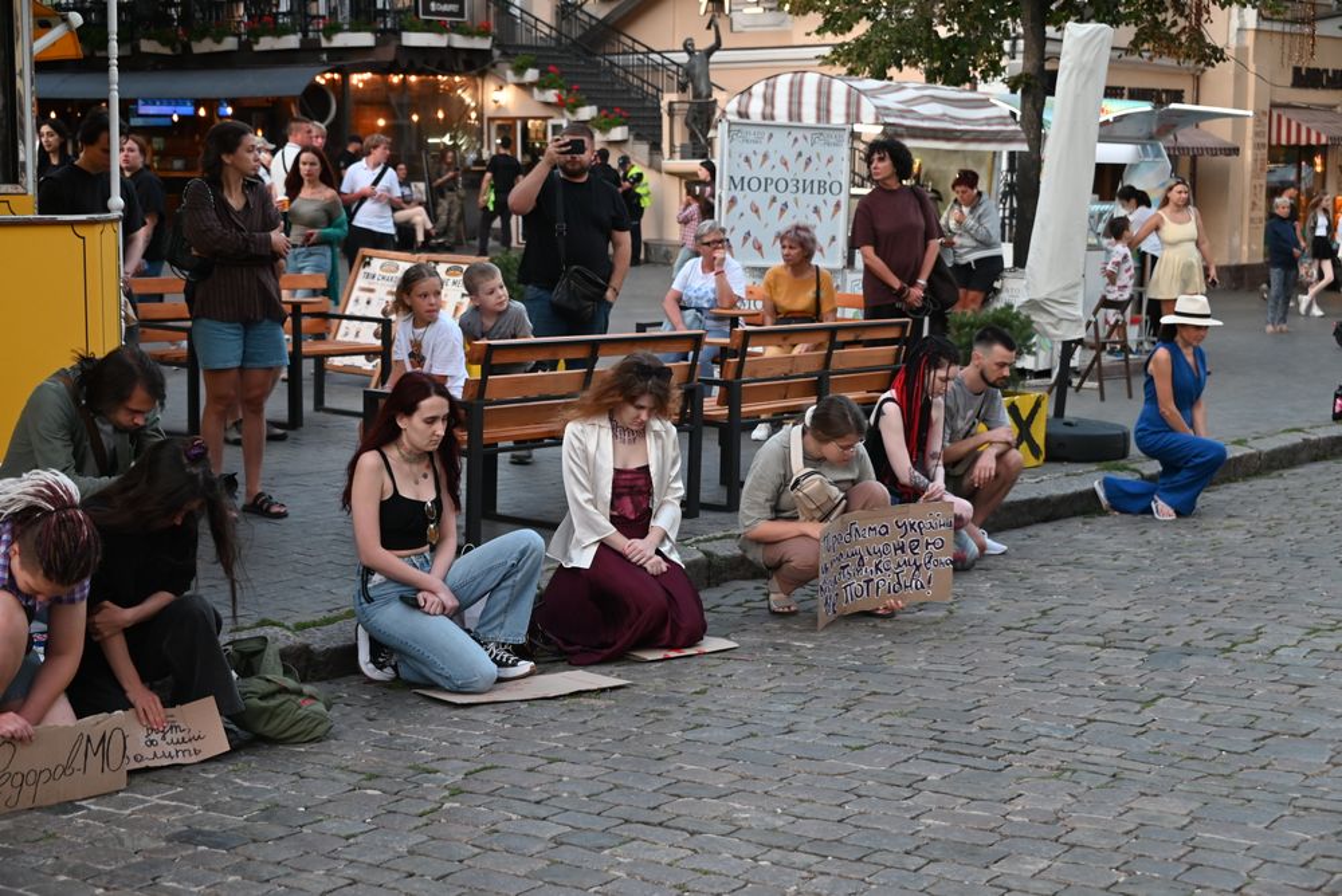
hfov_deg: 36.2
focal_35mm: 55
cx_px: 671
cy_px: 448
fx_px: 2051
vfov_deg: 24.7
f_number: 4.5
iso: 1100
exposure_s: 1/125
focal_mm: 55
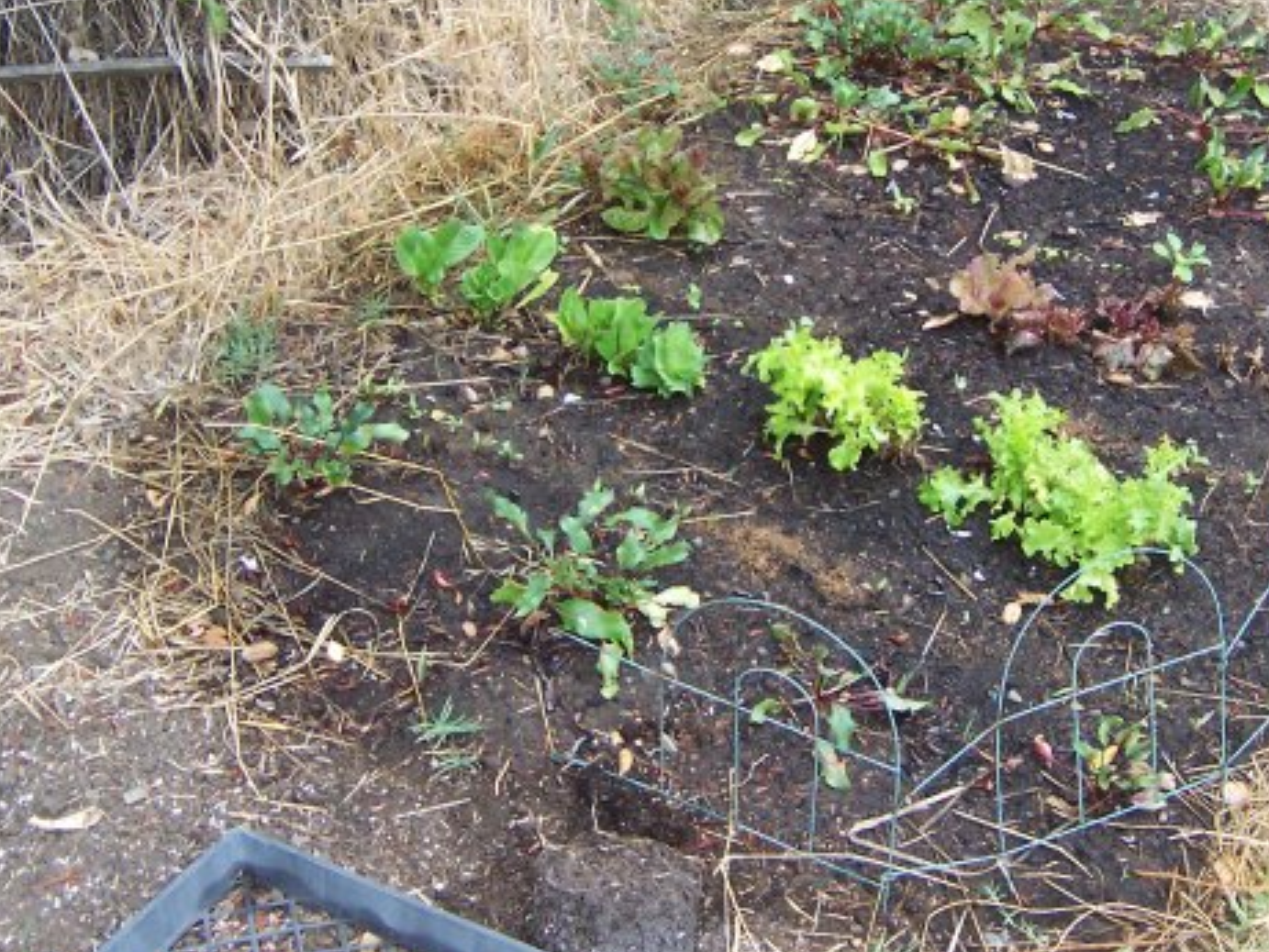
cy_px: 327
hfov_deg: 37.7
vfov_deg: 28.9
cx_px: 859
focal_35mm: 50
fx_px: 1833
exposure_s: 1/250
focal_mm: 5.6
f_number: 3.4
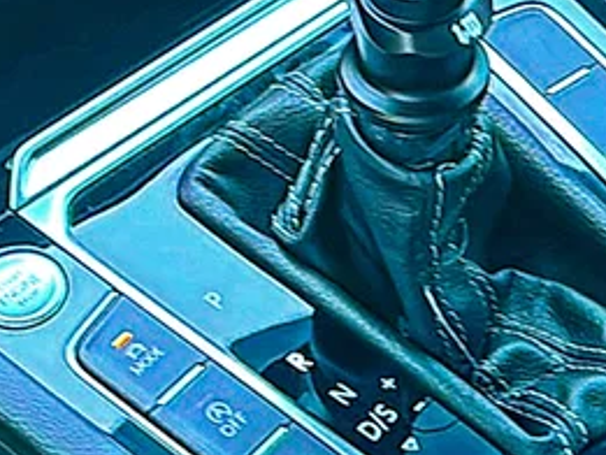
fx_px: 1786
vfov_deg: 14.4
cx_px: 348
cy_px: 75
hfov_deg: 19.2
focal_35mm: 102
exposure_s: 1/46
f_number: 1.78
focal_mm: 6.86
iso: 160
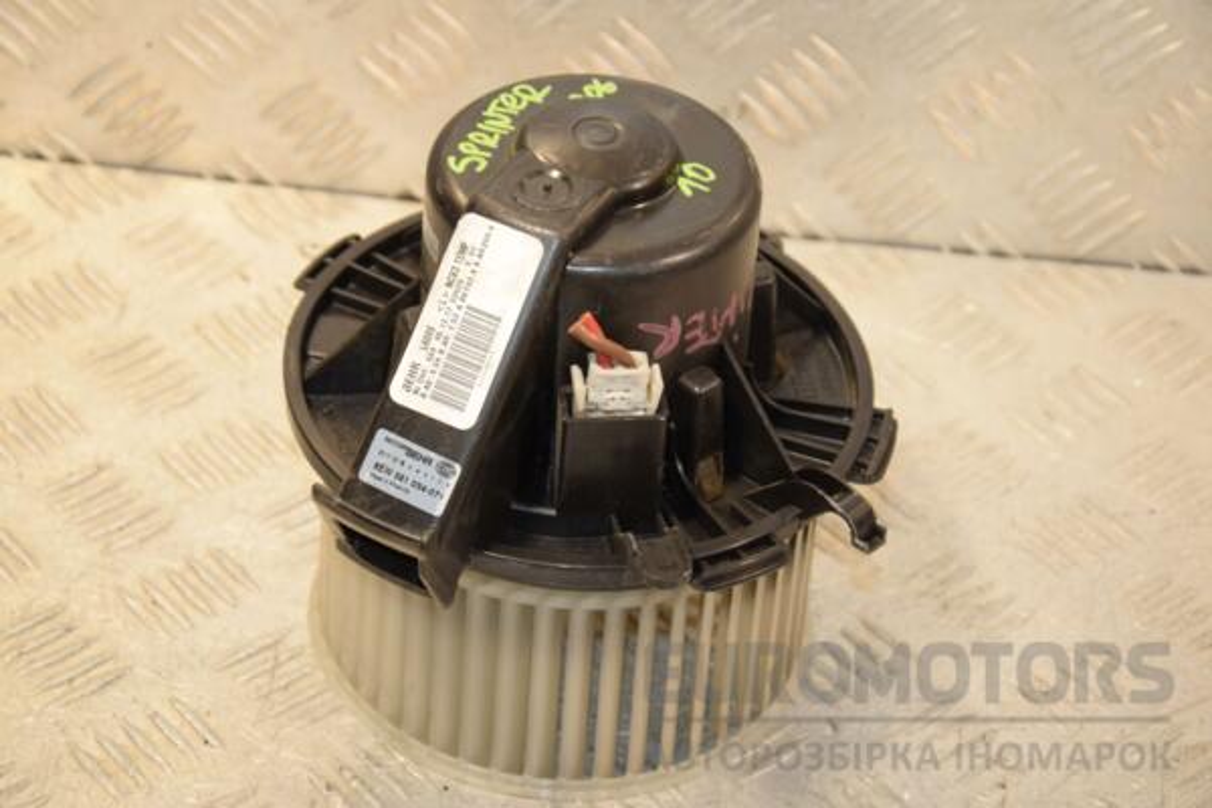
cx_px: 606
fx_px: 3535
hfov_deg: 19.5
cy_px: 404
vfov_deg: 13.0
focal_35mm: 105
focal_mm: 70
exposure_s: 1/200
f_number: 6.3
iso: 800
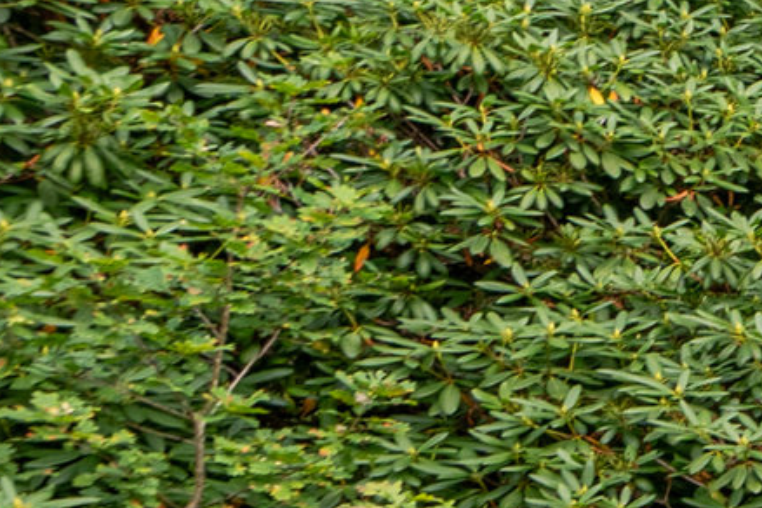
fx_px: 2032
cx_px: 2557
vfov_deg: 14.0
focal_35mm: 96
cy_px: 545
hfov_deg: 10.1
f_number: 6.3
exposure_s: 1/160
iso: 400
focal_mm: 14
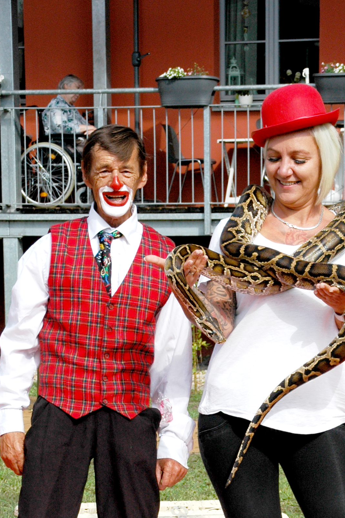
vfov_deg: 12.1
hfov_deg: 8.1
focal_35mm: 169
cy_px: 450
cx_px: 214
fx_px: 2434
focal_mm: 60
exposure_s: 1/500
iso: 400
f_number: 11
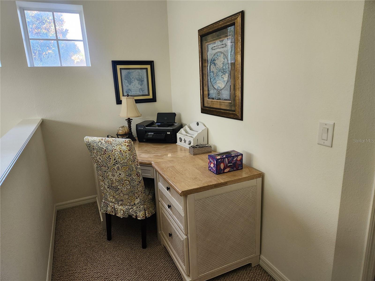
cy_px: 140
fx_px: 249
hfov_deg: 73.9
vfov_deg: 58.9
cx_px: 188
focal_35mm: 23
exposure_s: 1/120
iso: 320
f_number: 1.8
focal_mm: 5.4
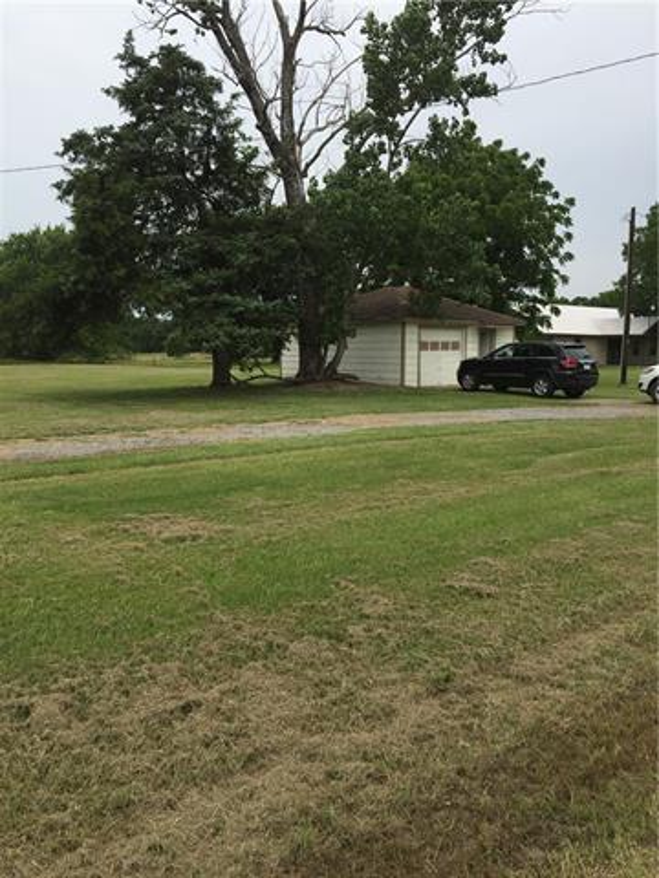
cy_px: 439
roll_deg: +0.8
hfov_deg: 48.2
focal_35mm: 29
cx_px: 330
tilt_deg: -8.7
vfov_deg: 61.7
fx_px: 736
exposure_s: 1/2083
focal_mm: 4.15
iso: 32
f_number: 2.2
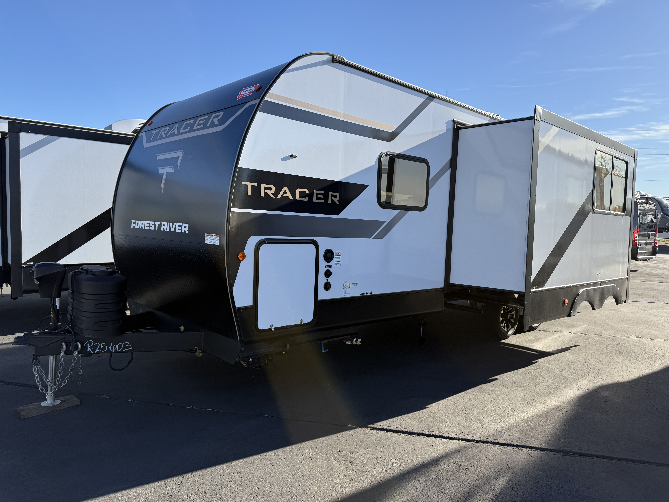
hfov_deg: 71.6
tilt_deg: -4.0
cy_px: 251
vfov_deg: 56.8
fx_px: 464
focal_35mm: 24
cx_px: 334
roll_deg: -1.1
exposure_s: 1/2445
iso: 80
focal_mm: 6.76
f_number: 1.78
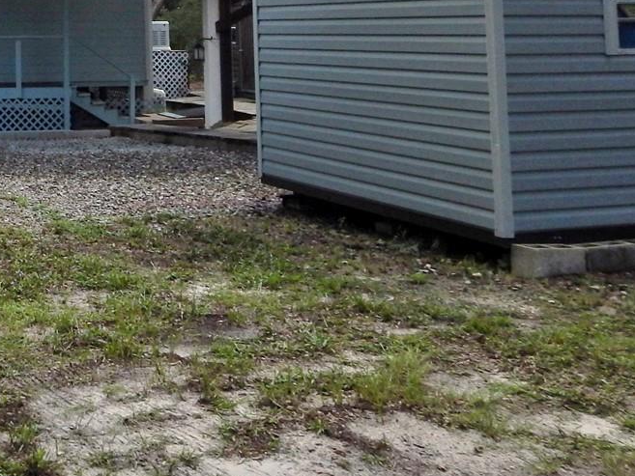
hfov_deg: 31.1
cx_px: -40
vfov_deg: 24.3
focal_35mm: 56
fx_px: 1027
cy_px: -58
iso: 125
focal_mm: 4
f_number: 3
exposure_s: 1/800
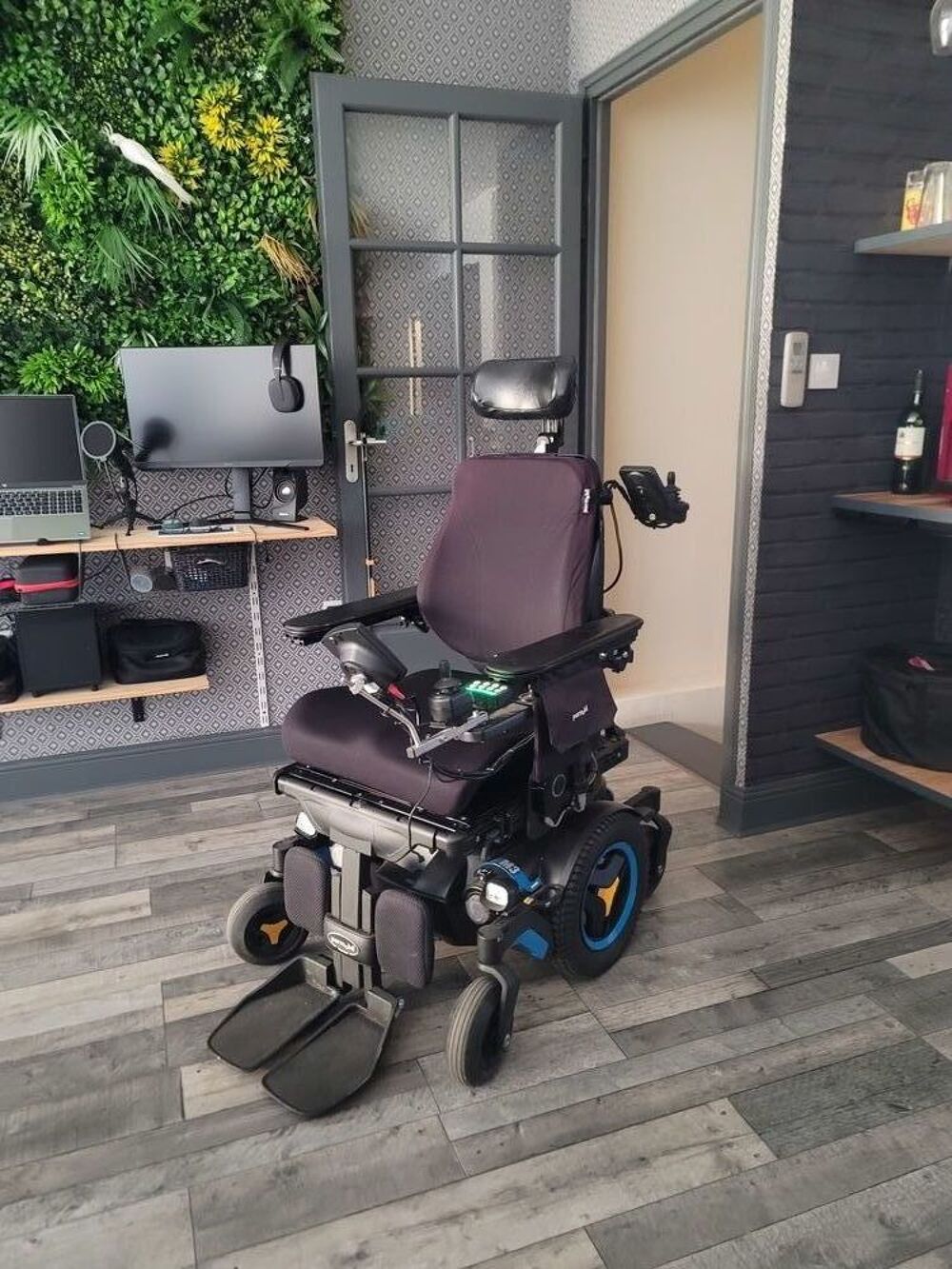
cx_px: 476
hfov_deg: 54.9
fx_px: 917
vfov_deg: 69.4
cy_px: 634
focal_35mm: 25
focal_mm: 7
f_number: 1.8
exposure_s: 1/25
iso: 640
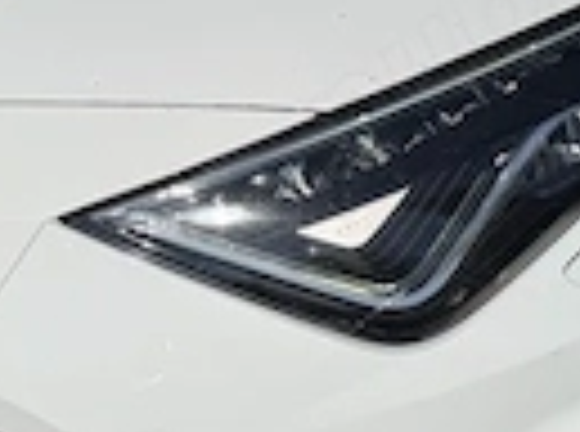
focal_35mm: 112
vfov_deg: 12.9
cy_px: -36
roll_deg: +31.1
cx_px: 76
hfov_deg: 17.4
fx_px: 1871
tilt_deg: -17.7
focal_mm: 6.76
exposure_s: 1/14286
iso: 80
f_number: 1.78
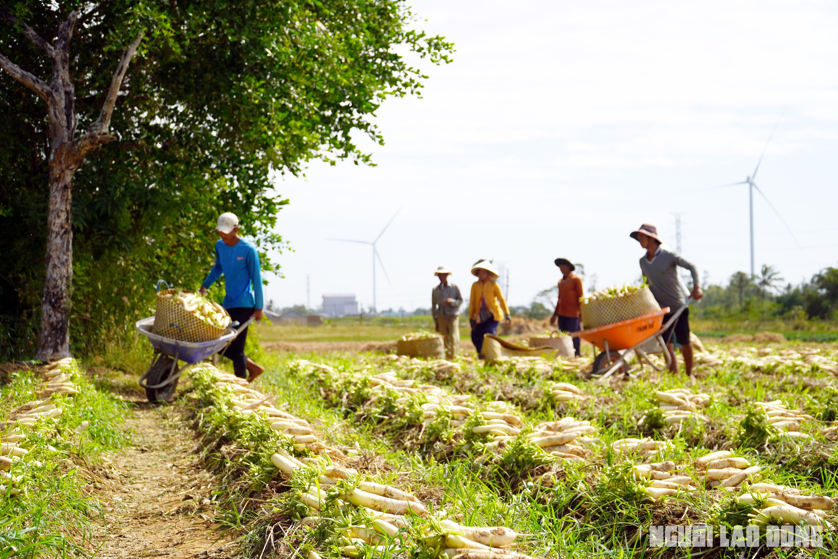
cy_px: 280
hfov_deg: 29.9
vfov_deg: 20.2
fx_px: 1571
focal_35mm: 68
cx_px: 419
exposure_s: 1/800
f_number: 5
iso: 100
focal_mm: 45
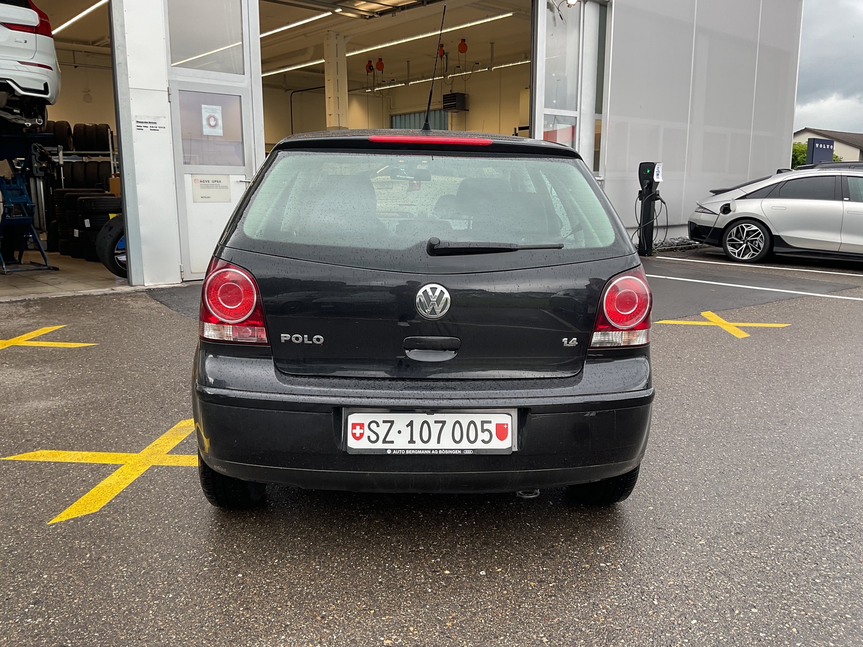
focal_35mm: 29
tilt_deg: -10.0
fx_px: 723
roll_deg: -0.7
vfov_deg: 48.2
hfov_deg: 61.7
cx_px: 432
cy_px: 324
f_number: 1.8
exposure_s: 1/124
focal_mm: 3
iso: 16
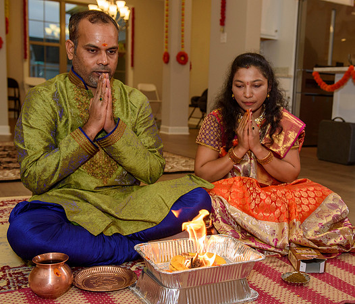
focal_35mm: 44
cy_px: 170
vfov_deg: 35.1
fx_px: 480
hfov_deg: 40.2
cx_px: 226
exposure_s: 1/250
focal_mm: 32
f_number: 4
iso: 640
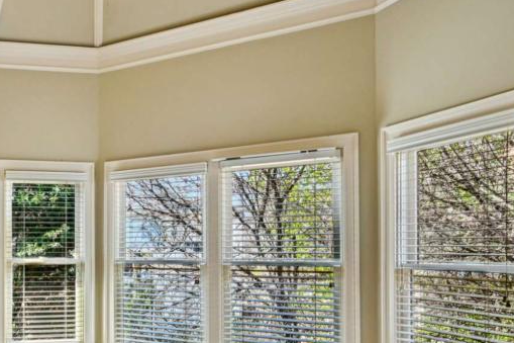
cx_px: 46
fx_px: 471
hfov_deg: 50.4
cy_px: 249
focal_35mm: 33
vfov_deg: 39.1
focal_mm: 14
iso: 125
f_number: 8
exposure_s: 1/15
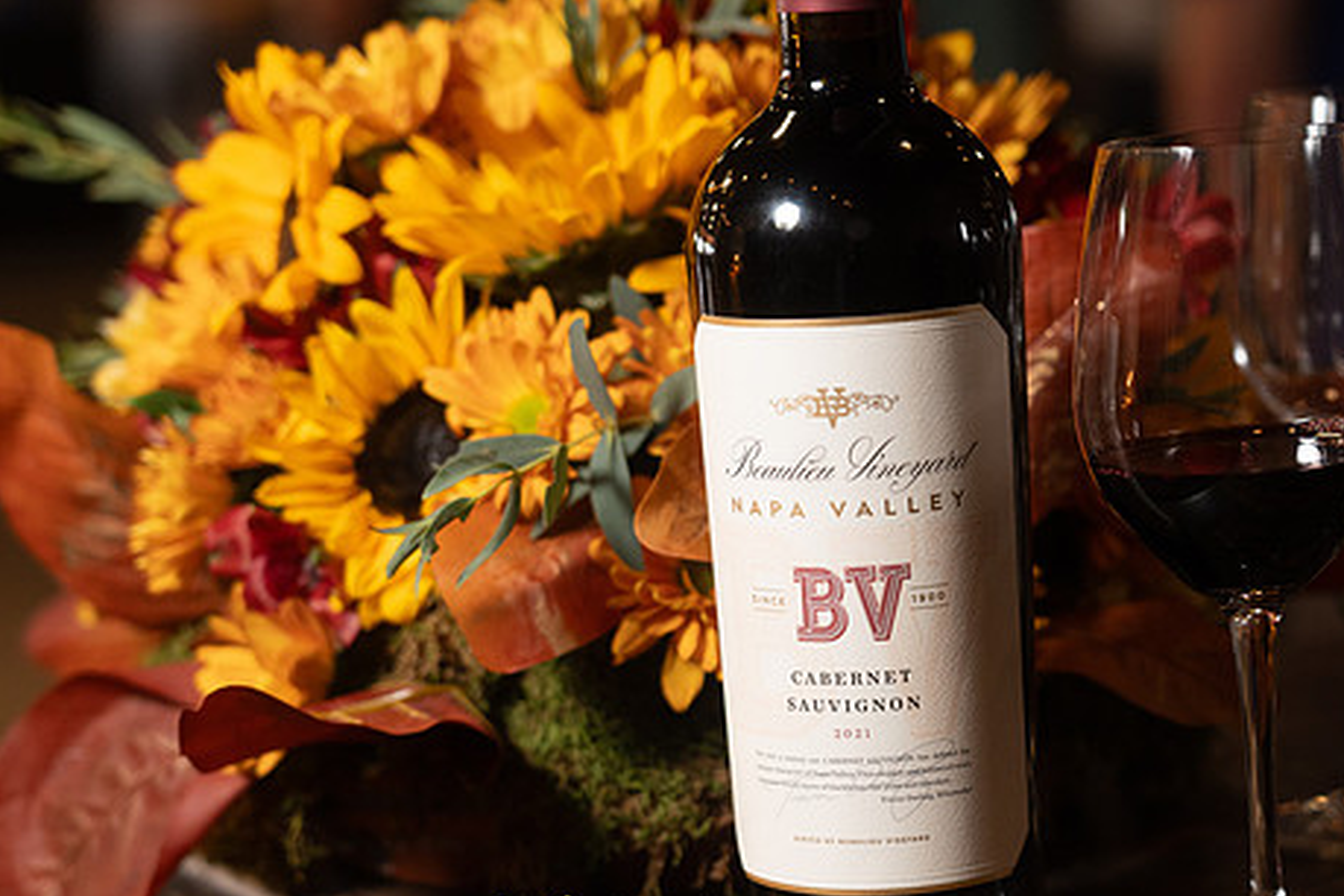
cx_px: 729
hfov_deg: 17.8
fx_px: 4293
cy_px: 470
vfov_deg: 11.9
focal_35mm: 115
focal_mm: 91
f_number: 4
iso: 1250
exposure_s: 1/100
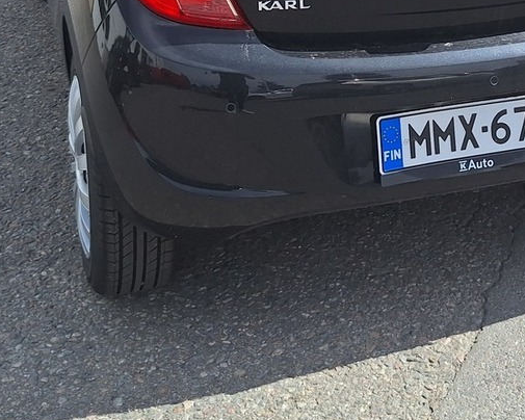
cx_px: 390
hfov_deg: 29.1
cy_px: -36
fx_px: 994
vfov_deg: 22.6
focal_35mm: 64
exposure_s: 1/3058
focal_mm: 5.54
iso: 40
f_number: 1.8
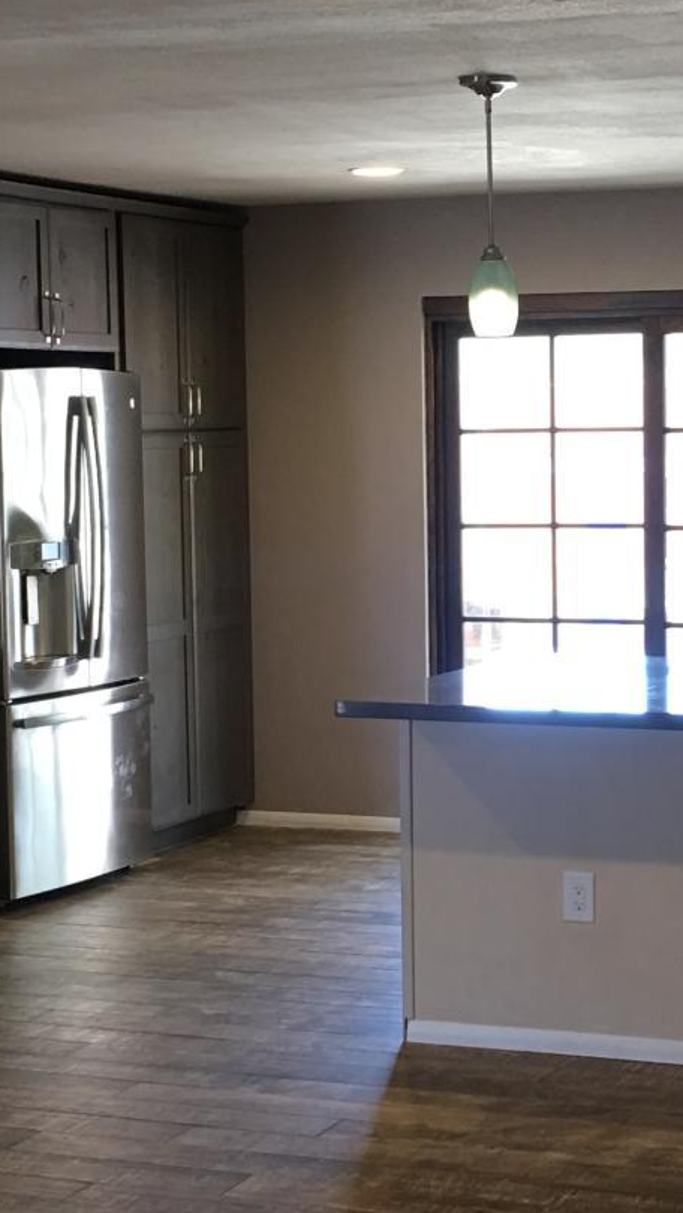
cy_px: 651
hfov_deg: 15.4
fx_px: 2510
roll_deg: +0.7
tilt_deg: -3.4
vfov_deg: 27.2
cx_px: 503
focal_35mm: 78
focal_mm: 4.15
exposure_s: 1/15
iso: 50
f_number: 2.2
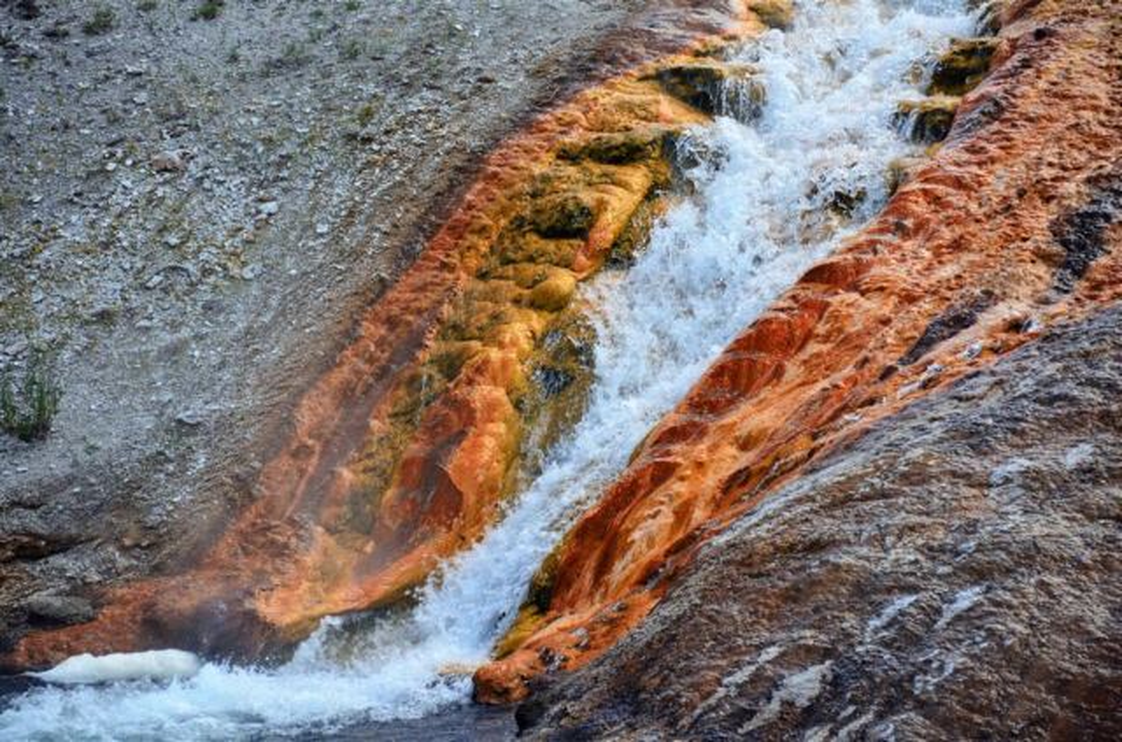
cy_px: 371
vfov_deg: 8.1
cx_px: 561
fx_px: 5222
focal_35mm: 168
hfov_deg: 12.3
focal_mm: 112
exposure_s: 1/400
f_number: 5.3
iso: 200
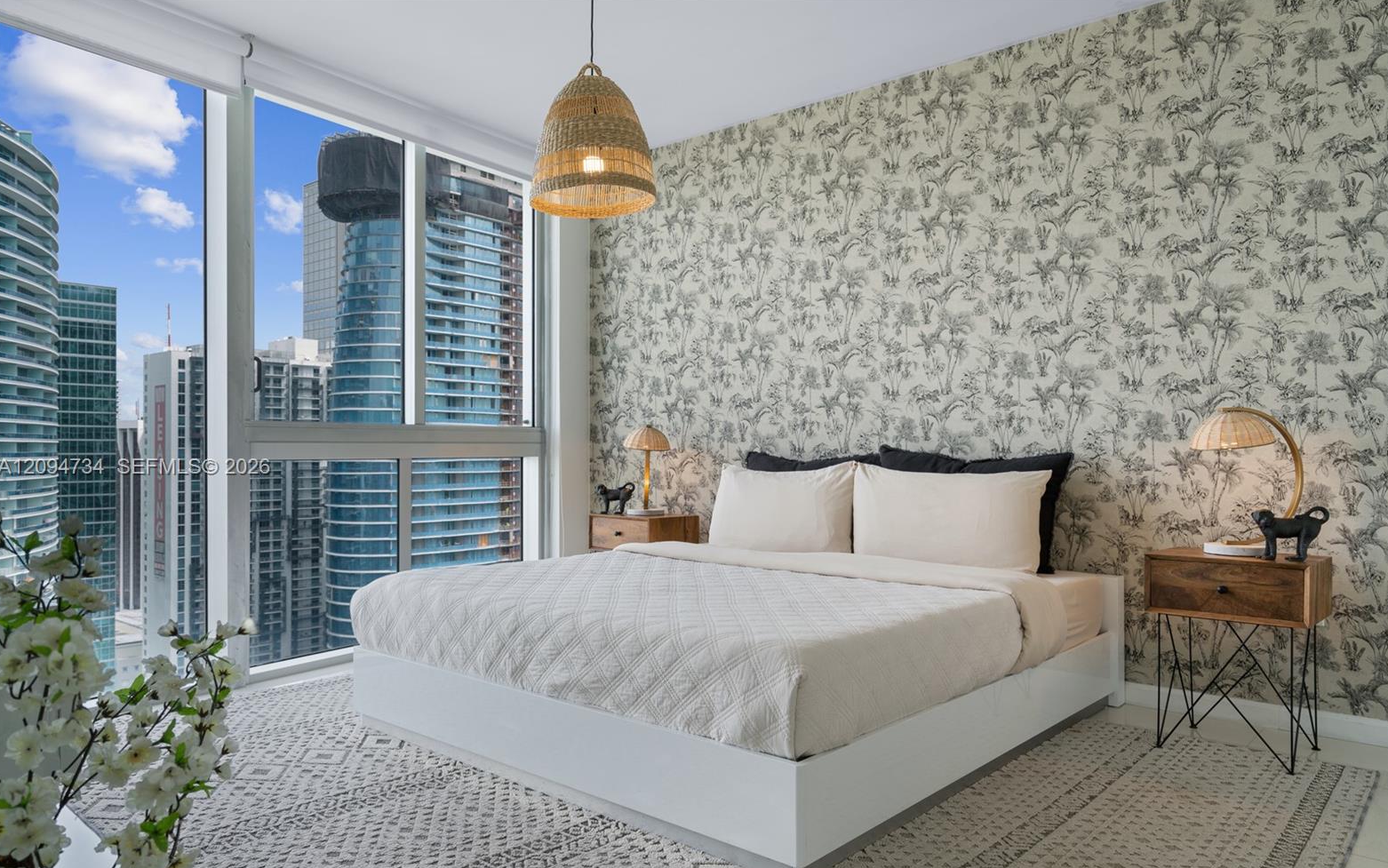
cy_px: 468
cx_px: 705
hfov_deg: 74.8
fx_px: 908
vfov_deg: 51.0
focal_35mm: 24
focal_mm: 23
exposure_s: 1/15
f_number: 8
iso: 400
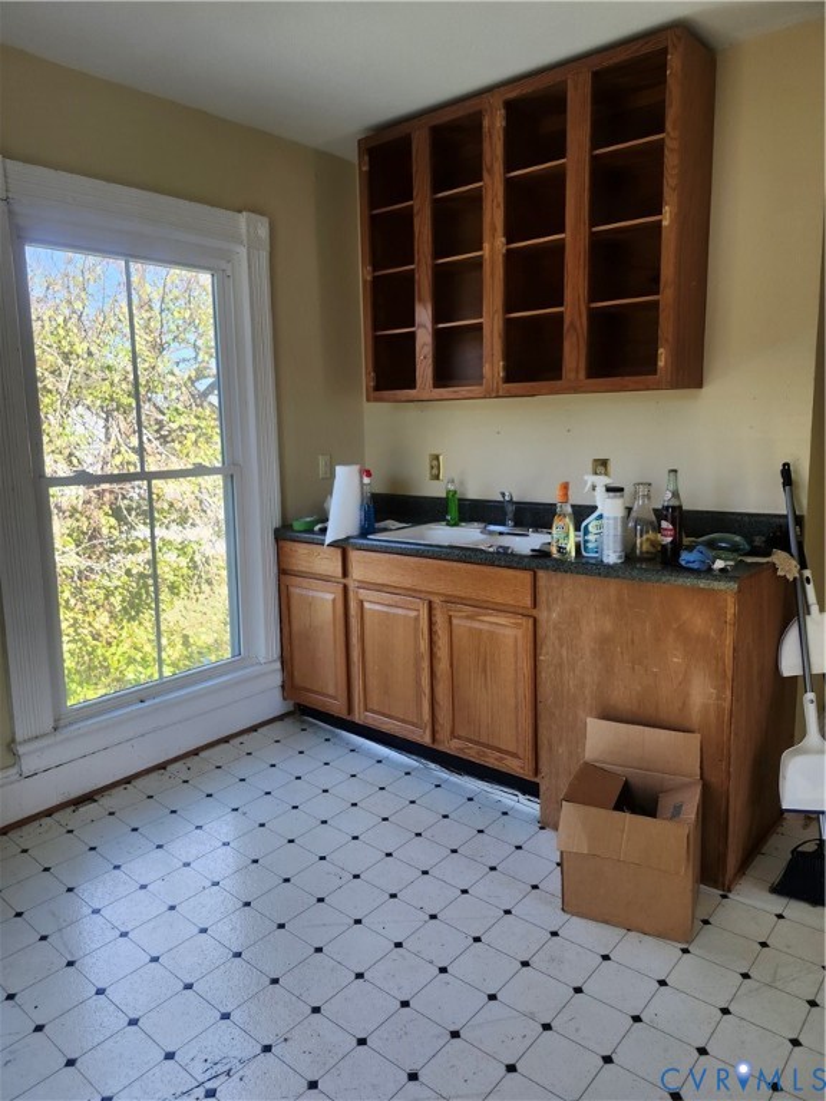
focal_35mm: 23
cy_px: 550
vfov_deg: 73.9
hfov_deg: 58.9
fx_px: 732
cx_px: 413
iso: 125
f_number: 1.8
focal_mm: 5.54
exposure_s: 1/180
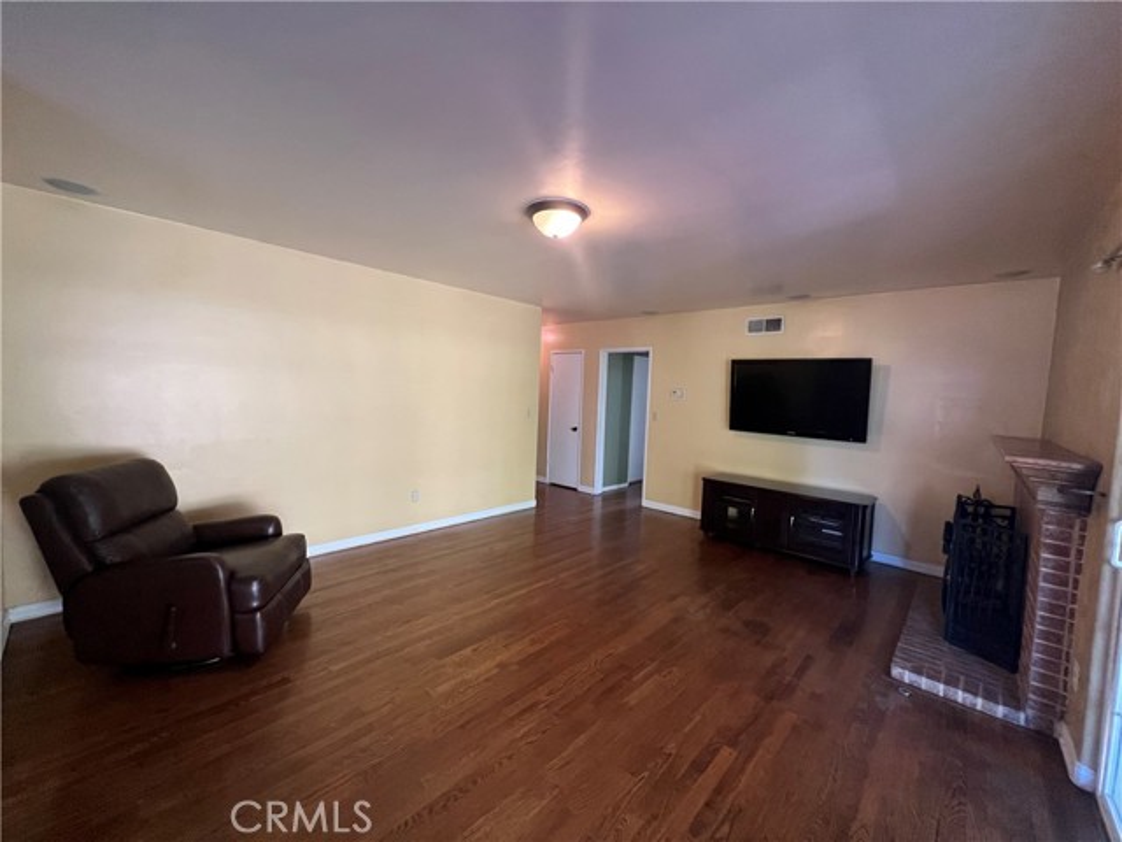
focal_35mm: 13
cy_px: 421
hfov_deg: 106.2
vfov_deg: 89.9
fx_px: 421
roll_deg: -1.6
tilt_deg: -3.1
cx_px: 561
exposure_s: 1/60
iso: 400
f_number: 1.8
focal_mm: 1.57
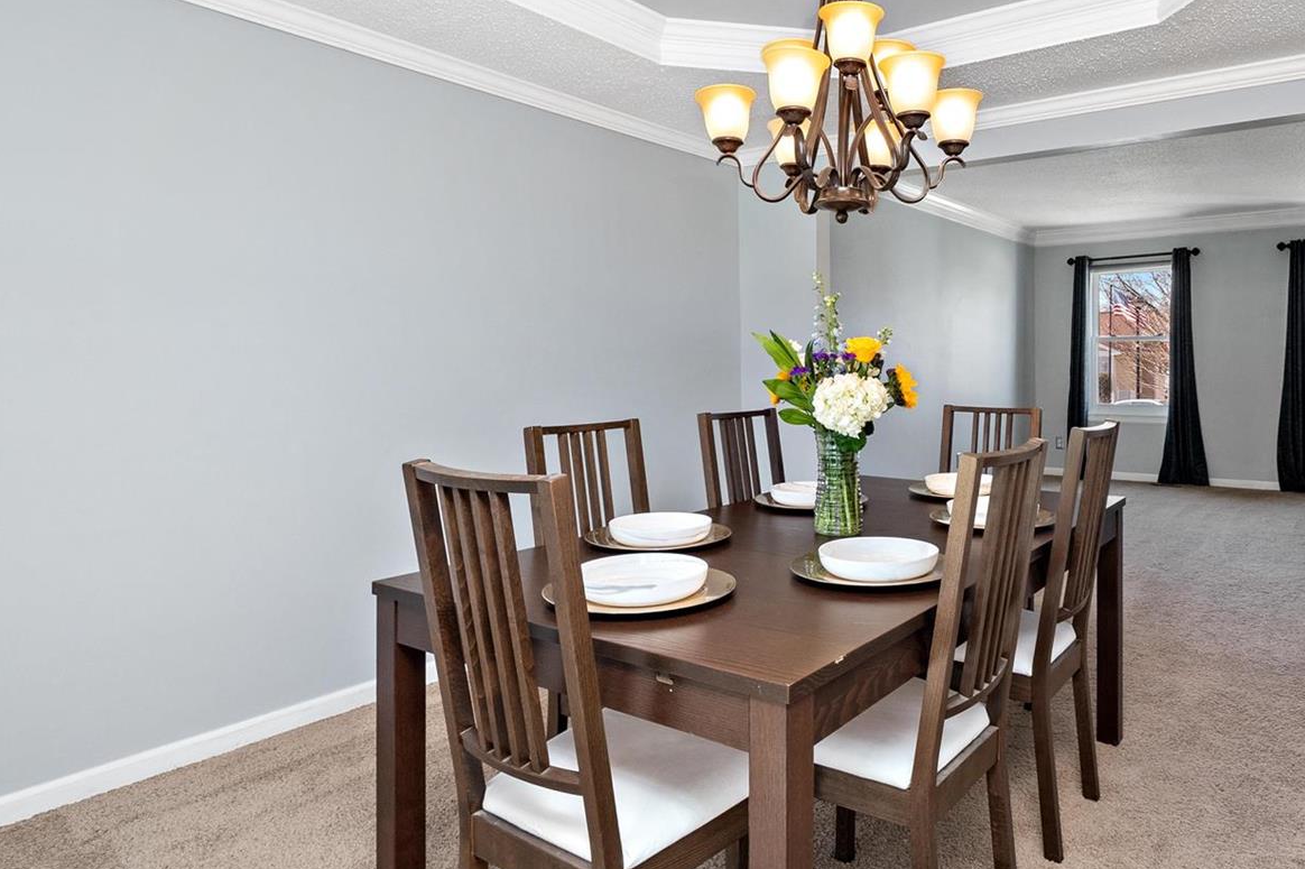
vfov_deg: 57.0
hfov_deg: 76.8
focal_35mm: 22
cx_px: 839
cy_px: 378
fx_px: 797
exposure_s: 1/250
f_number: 7.1
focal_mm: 8
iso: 400
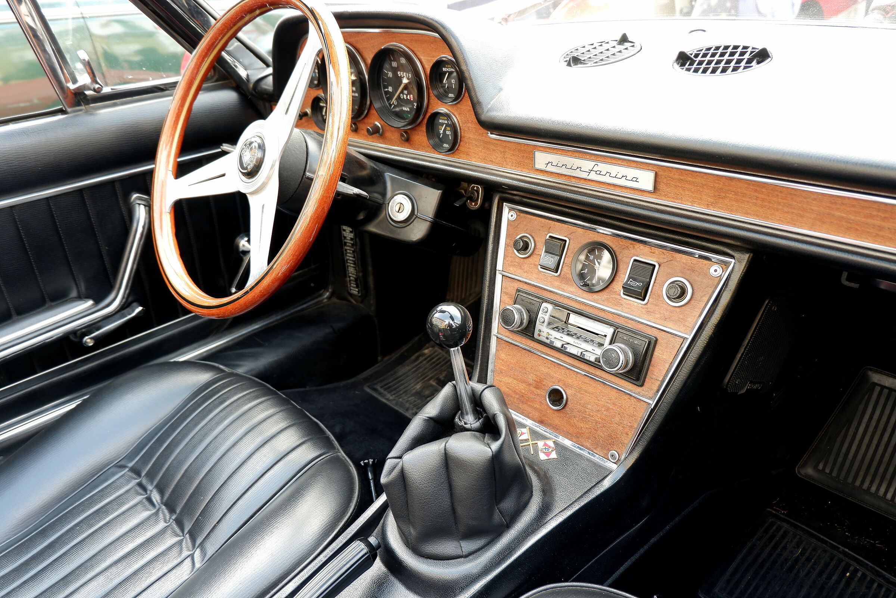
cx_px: 448
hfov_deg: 73.7
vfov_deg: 53.1
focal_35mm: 24
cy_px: 299
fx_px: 597
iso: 200
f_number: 3.5
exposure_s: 1/56
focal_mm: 16
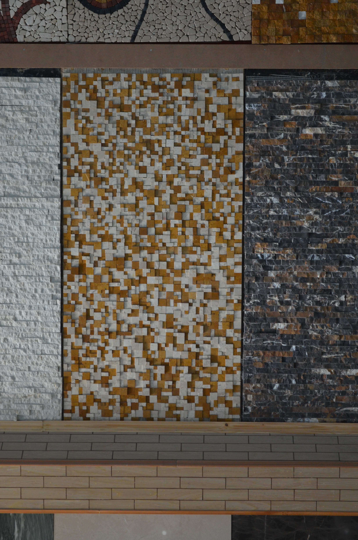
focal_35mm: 82
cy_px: 270
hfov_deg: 16.5
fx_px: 1236
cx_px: 179
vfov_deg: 24.7
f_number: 5.6
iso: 1000
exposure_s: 1/30
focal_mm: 55
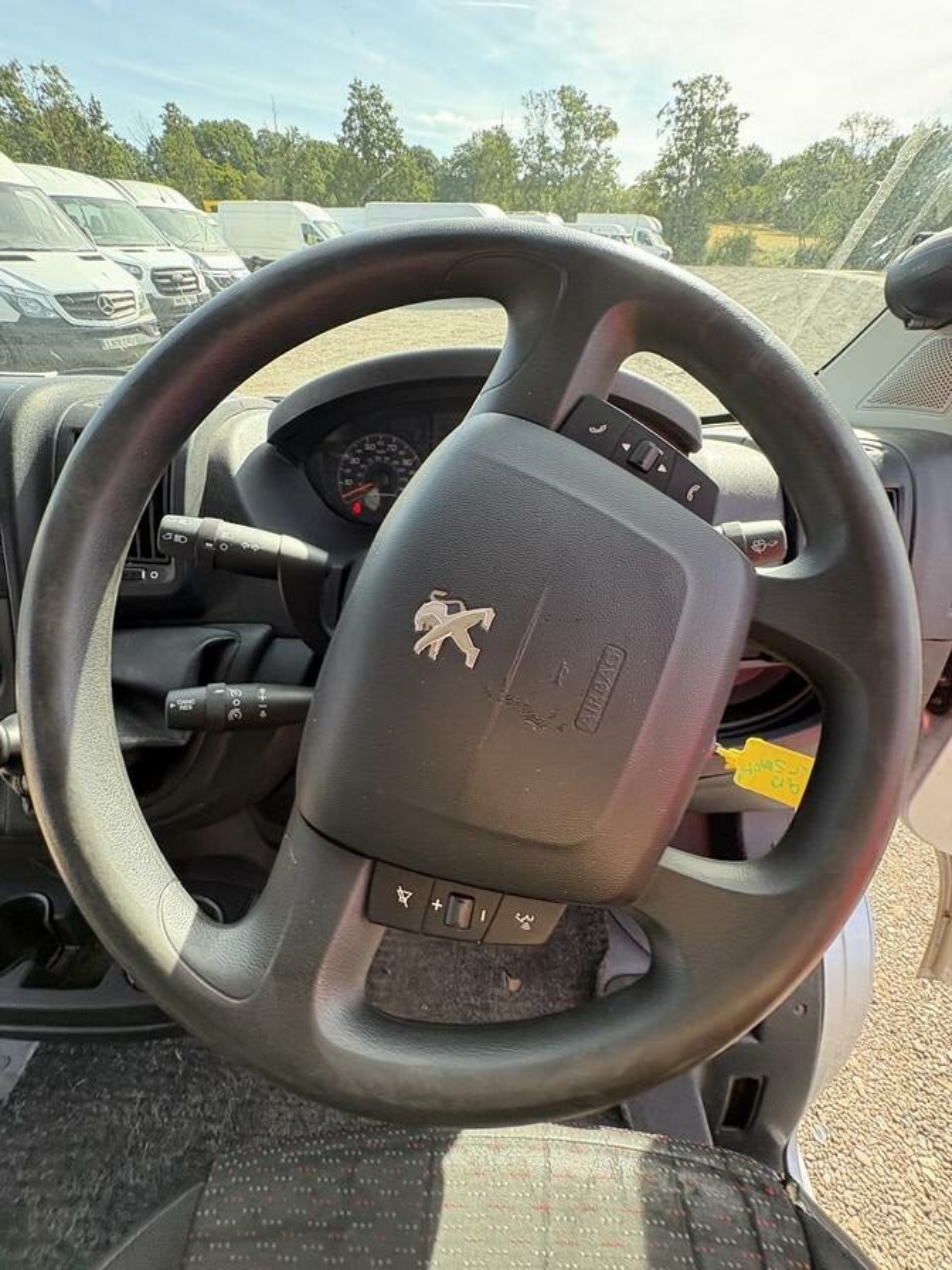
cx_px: 476
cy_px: 635
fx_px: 513
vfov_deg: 102.1
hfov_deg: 85.7
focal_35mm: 14
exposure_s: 1/131
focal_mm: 2.22
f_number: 2.2
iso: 125
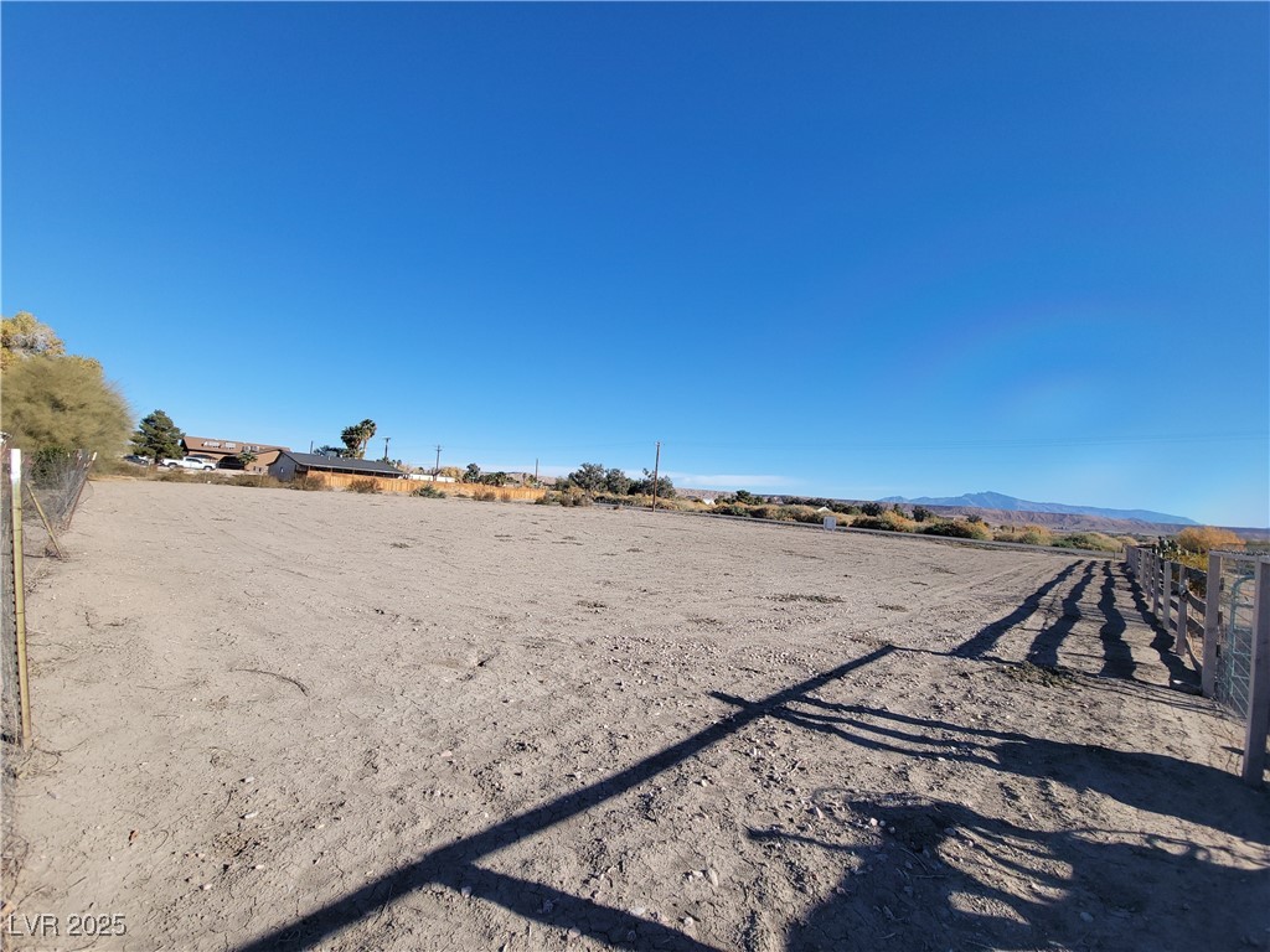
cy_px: 476
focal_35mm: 13
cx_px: 635
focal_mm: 2.2
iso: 50
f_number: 2.2
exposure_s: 1/1505
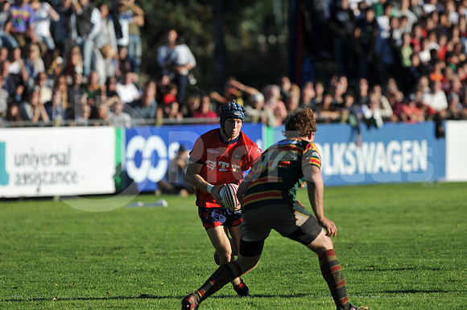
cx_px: 234
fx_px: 5829
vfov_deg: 3.0
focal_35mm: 450
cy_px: 155
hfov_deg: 4.6
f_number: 3.2
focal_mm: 300
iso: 250
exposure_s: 1/4000
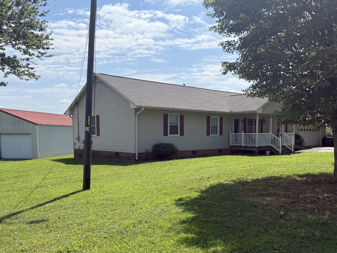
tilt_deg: -4.9
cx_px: 168
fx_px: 312
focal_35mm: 32
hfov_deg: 56.8
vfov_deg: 43.9
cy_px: 155
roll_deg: +0.3
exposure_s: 1/4975
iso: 80
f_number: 1.78
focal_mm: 6.76
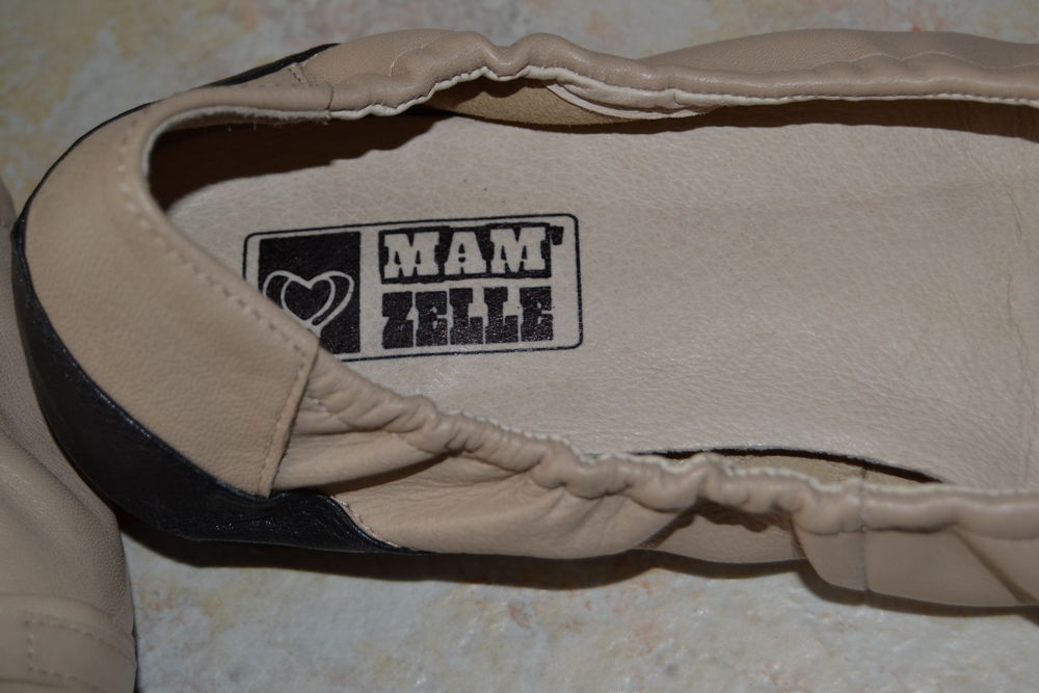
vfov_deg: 16.6
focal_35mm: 82
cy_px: 346
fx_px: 2381
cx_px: 520
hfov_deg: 24.6
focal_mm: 55
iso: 400
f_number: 5.6
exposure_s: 1/60
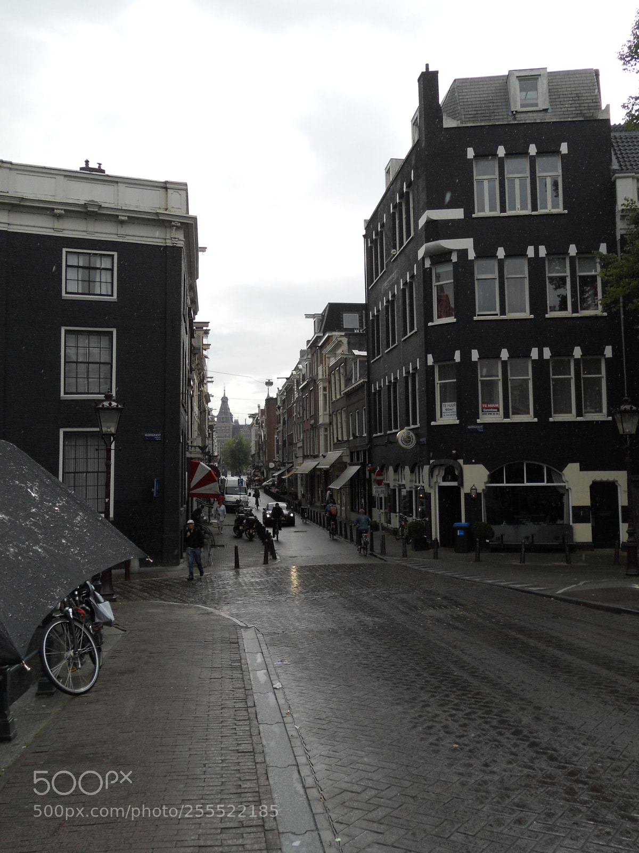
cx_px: 320
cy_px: 426
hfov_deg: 44.2
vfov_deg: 56.8
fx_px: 788
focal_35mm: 32
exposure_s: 1/800
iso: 80
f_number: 3.5
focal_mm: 5.8
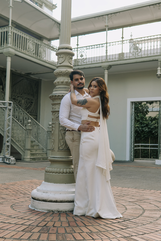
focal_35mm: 45
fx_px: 302
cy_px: 120
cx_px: 80
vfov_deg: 43.6
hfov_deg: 29.9
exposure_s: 1/250
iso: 100
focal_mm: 30
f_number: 2.5
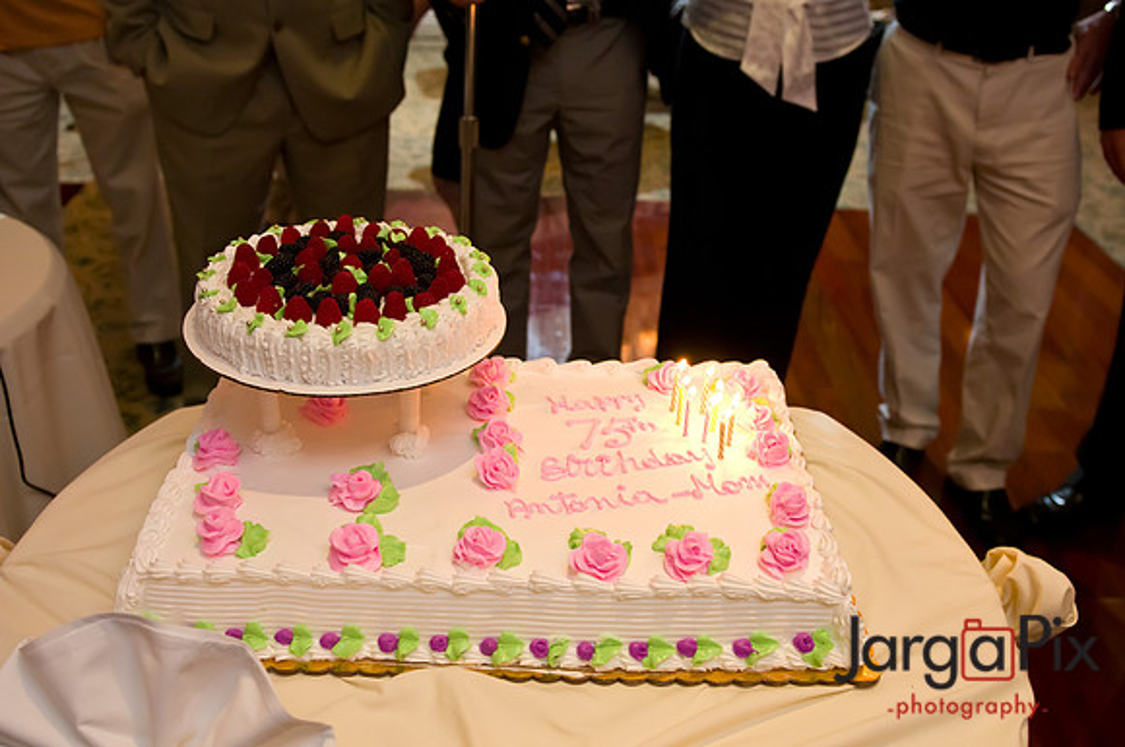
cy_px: 374
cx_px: 562
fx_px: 1123
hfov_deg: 53.2
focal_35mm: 36
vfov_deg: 36.8
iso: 1250
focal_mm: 24
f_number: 3.2
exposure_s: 1/160
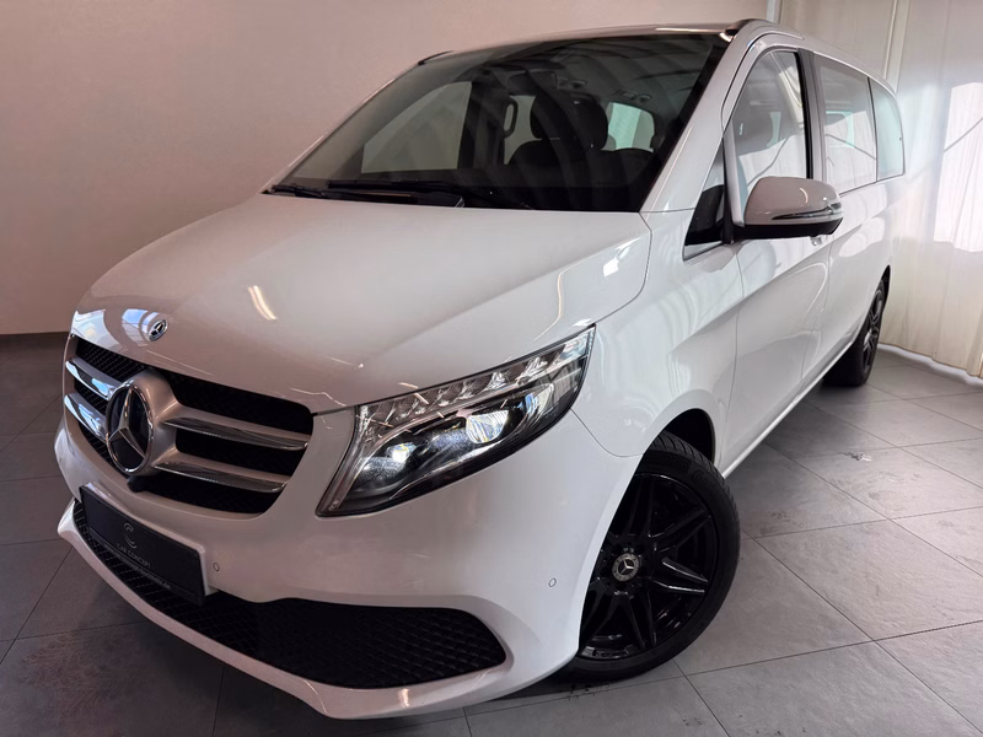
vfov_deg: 56.8
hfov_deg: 71.6
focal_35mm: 24
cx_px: 492
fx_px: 682
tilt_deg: -16.2
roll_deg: +0.2
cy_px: 368
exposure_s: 1/309
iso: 100
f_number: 1.78
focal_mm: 6.76
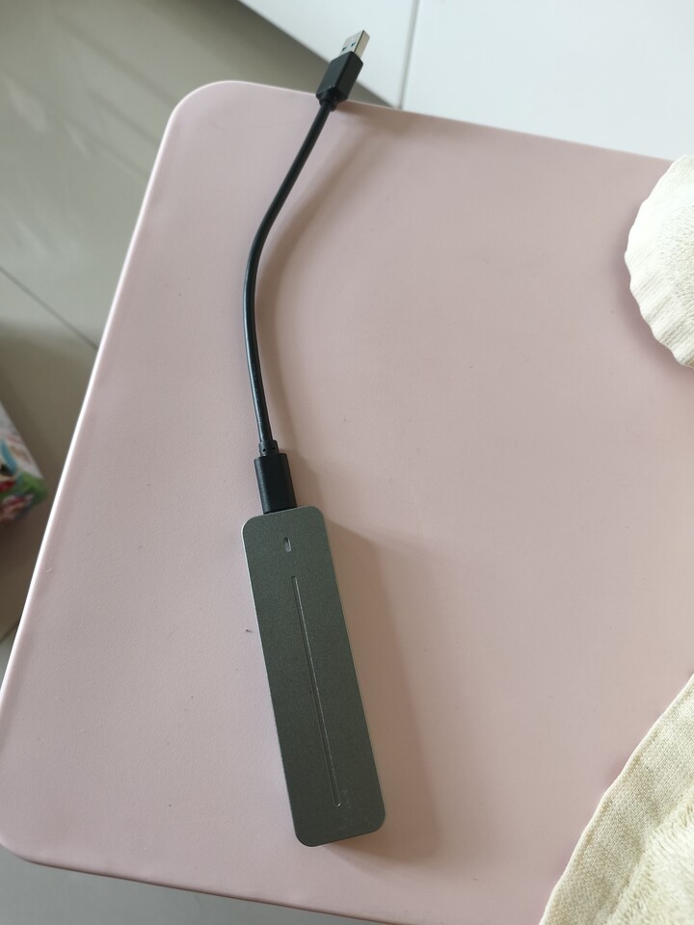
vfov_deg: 73.9
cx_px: 347
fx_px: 615
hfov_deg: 58.9
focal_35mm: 23
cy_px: 462
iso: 320
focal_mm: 6.45
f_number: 1.62
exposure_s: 1/60
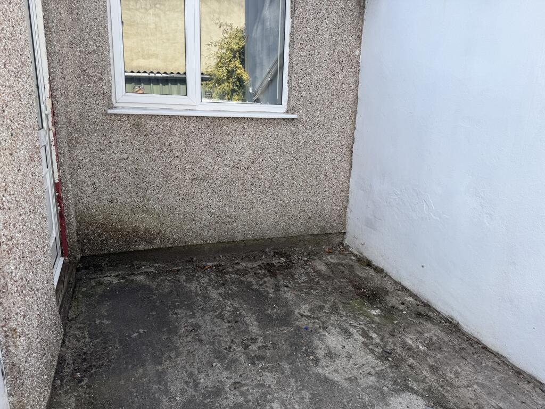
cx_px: 272
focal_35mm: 24
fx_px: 378
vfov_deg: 56.8
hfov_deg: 71.6
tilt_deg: -14.9
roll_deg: -1.6
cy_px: 204
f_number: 1.78
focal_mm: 6.76
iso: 80
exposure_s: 1/1250
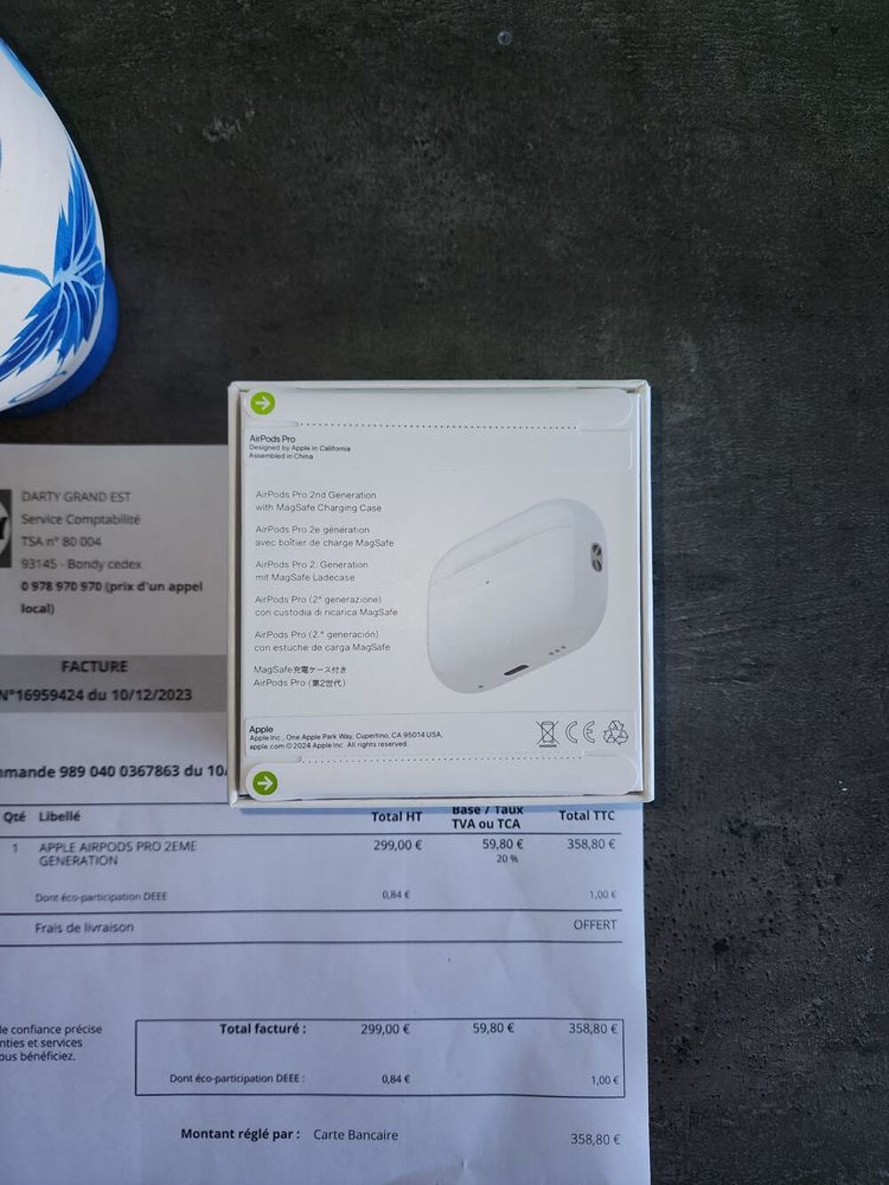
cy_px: 592
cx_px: 444
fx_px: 787
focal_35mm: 23
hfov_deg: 58.9
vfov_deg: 73.9
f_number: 1.8
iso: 50
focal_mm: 6.4
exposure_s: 1/60
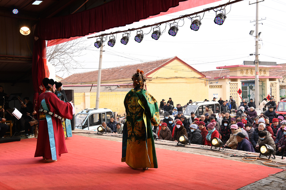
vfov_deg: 33.4
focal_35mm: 40
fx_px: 318
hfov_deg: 48.5
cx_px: 143
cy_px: 95
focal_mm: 40
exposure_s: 1/125
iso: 200
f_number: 8
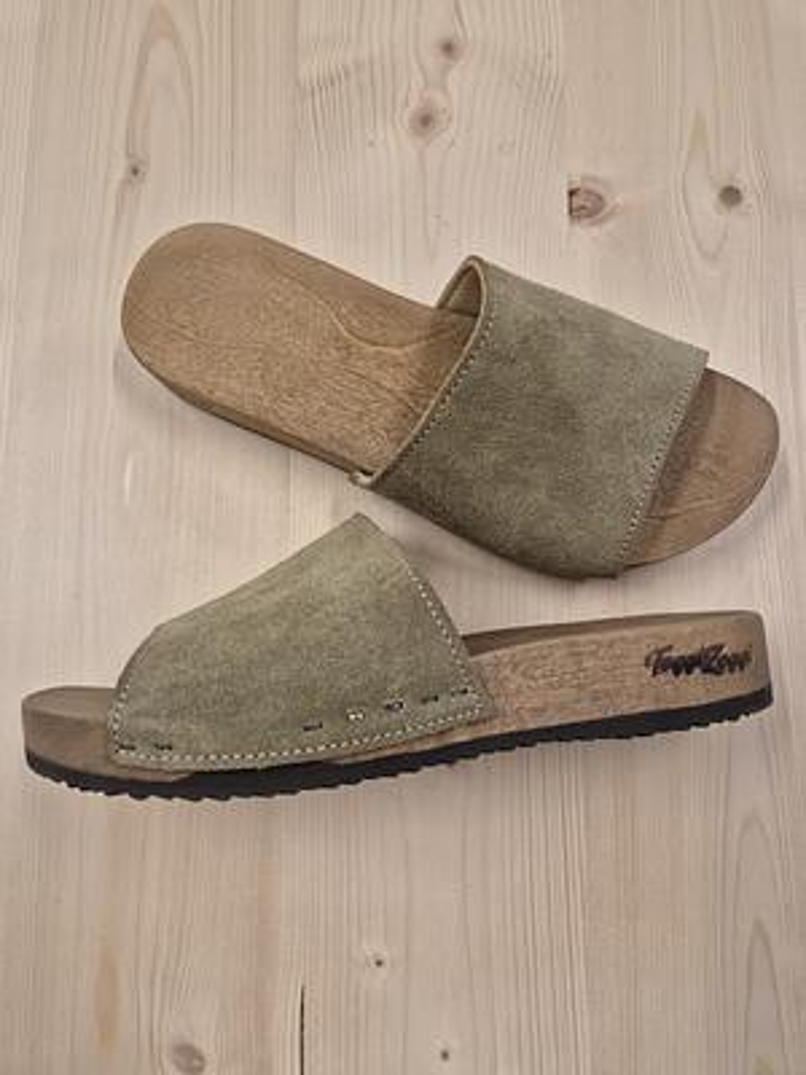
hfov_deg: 58.9
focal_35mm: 23
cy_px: 538
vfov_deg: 73.9
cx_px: 403
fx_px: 714
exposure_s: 1/100
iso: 125
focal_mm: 5.4
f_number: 1.8
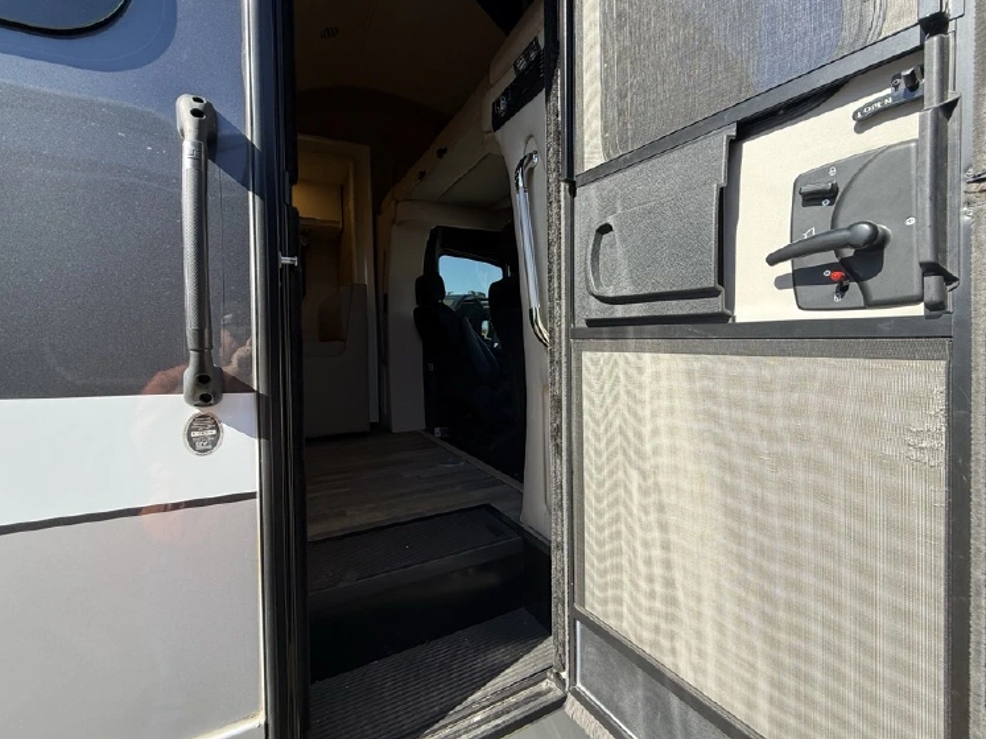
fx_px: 427
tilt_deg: -2.0
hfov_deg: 98.2
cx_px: 479
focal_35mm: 15
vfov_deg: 81.7
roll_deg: +2.1
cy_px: 350
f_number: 2.2
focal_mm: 2.22
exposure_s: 1/413
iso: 50
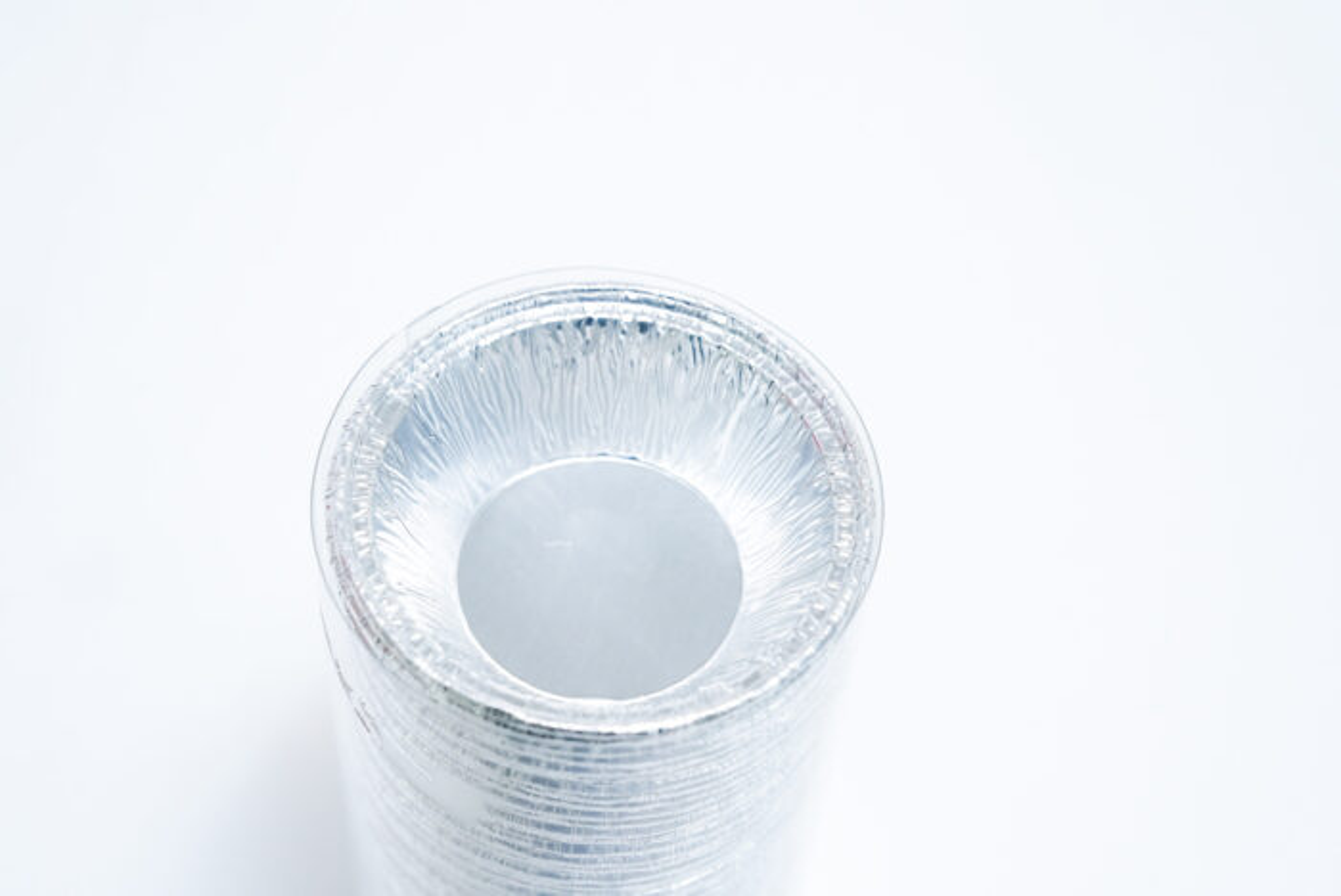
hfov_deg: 28.8
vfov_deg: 19.5
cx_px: 670
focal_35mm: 70
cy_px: 448
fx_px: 2610
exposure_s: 1/200
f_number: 9
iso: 3200
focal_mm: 70
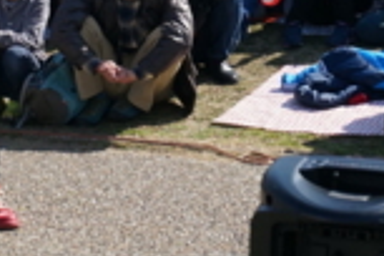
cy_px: -67
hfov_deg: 11.6
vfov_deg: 7.7
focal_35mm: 176
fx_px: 1877
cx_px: 58
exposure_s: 1/640
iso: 400
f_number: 9
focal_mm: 30
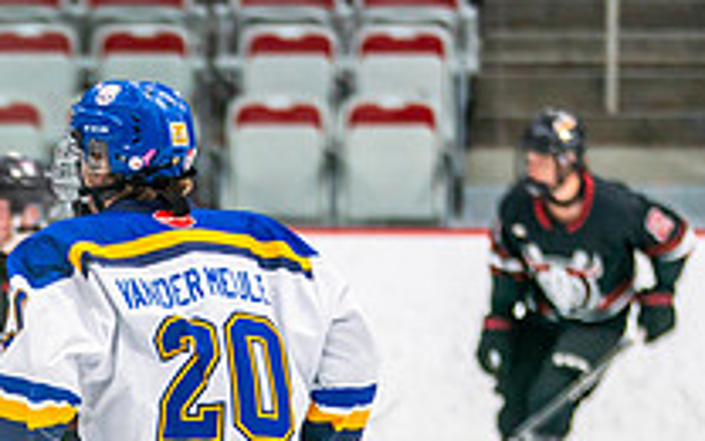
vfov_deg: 3.5
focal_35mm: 375
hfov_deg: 5.6
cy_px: 530
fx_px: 7205
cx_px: 142
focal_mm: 125
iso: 400
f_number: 2.8
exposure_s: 1/640
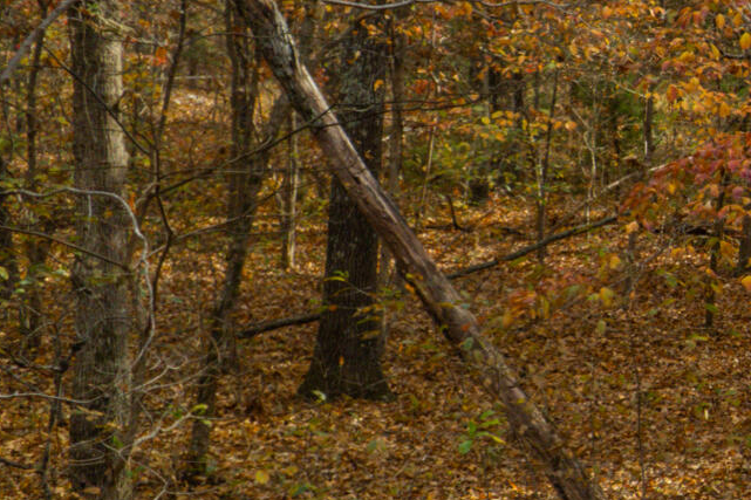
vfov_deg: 13.3
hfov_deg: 14.8
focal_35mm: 103
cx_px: 1655
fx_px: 2148
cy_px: 139
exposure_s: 1/320
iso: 100
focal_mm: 8.38
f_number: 2.8
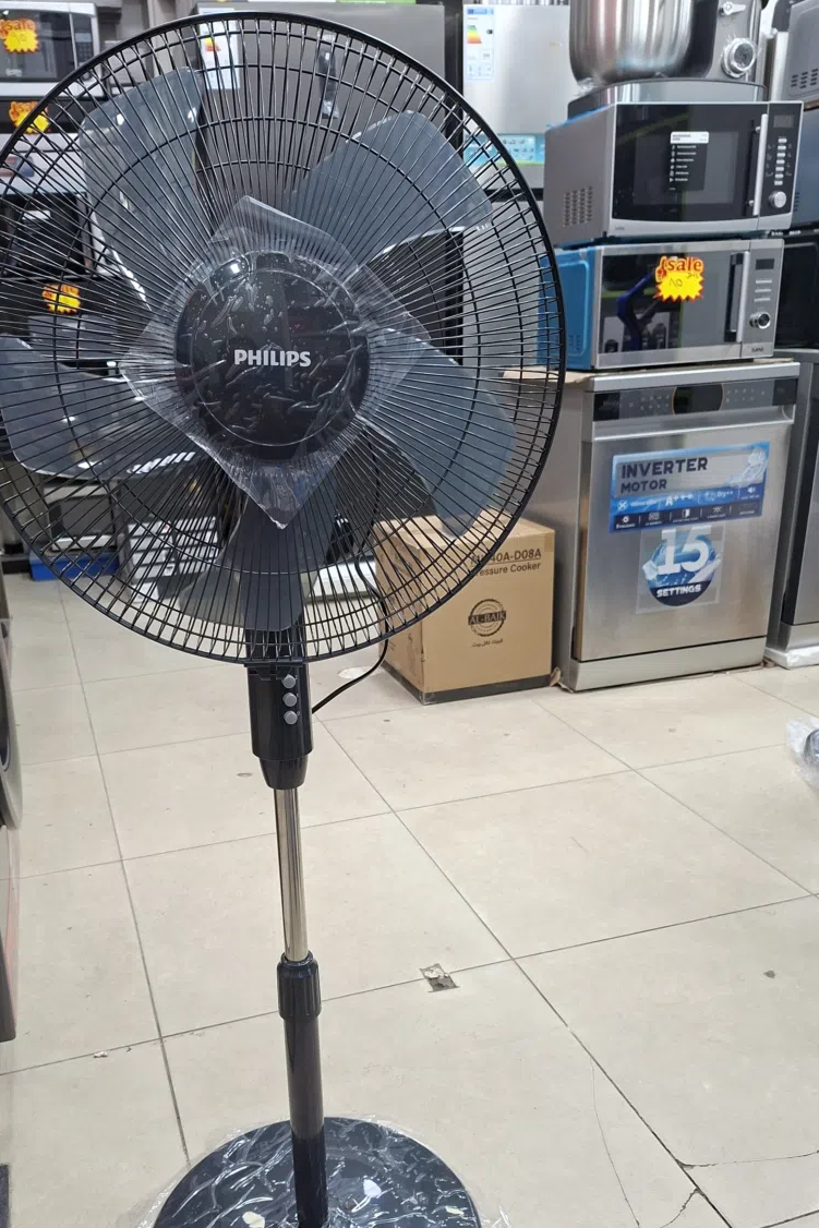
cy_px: 742
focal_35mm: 29
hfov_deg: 44.9
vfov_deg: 63.0
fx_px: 989
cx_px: 354
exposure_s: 1/120
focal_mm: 5.54
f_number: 1.8
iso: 160
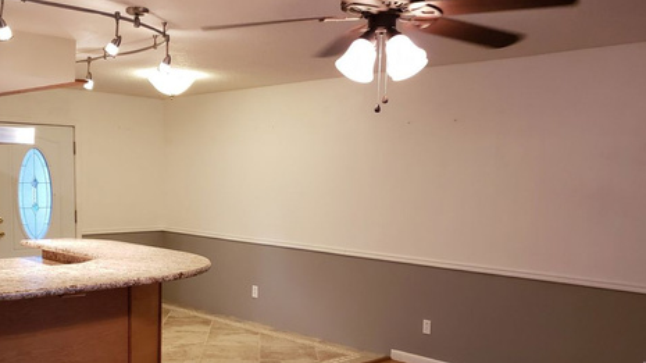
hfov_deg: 50.8
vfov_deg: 30.0
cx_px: 221
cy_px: 264
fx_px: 668
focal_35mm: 39
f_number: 1.5
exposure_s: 1/60
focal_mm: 4.3
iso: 320
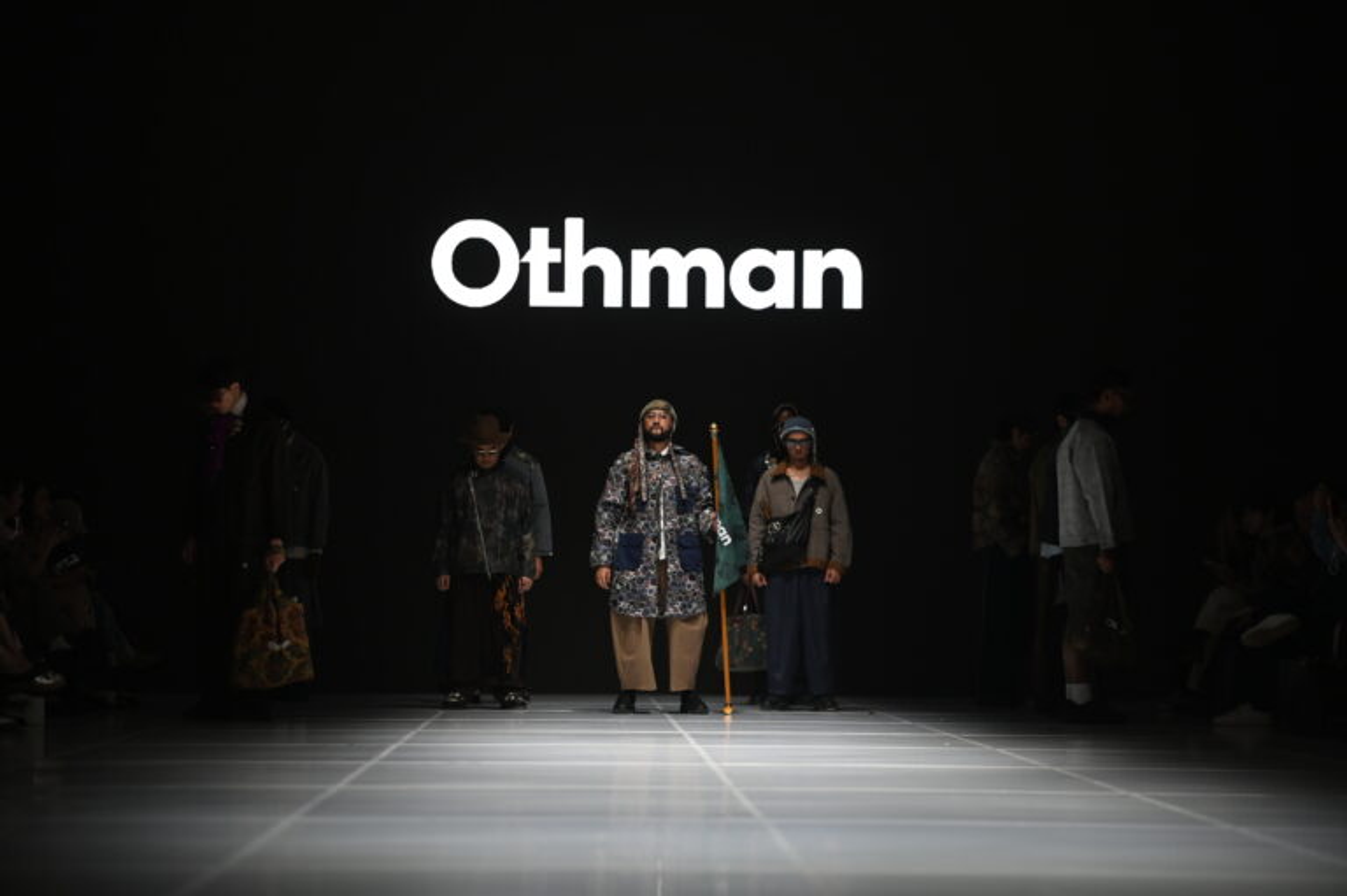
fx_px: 5048
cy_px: 448
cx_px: 674
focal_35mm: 135
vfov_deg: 10.1
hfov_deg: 15.2
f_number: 2.8
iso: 1250
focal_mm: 135
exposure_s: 1/500
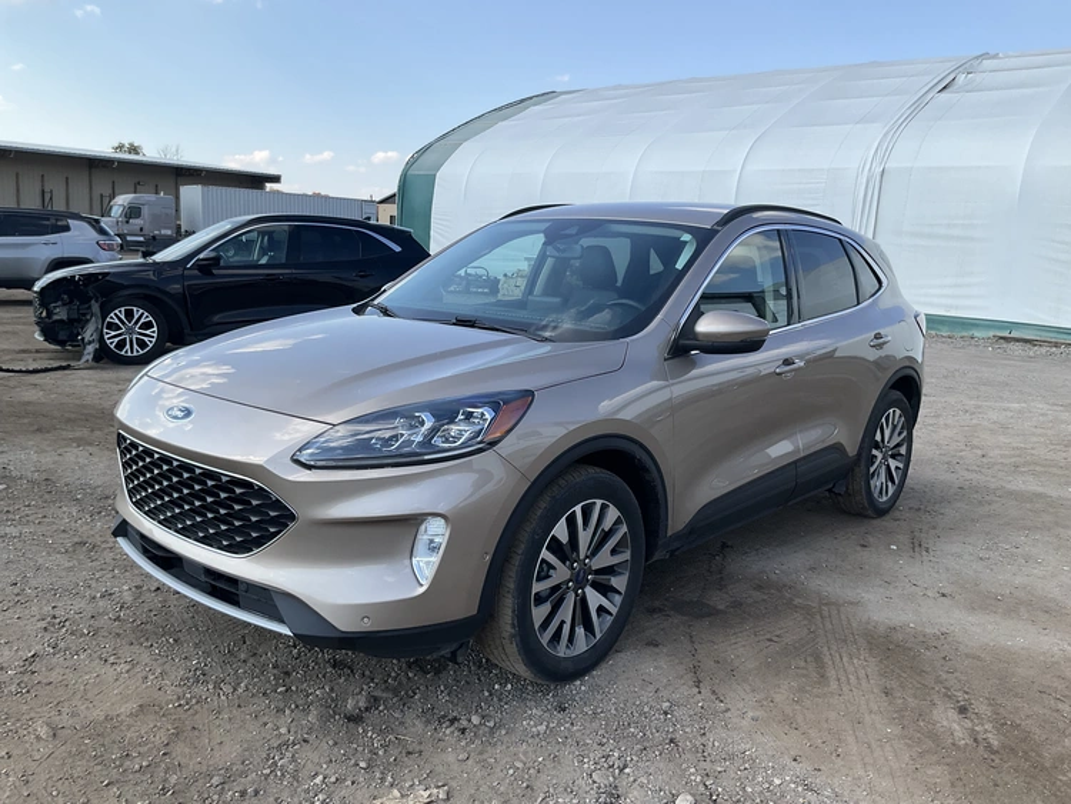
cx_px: 536
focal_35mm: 29
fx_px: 898
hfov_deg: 61.6
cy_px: 402
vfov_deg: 48.3
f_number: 1.8
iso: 25
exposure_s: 1/1076
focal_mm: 3
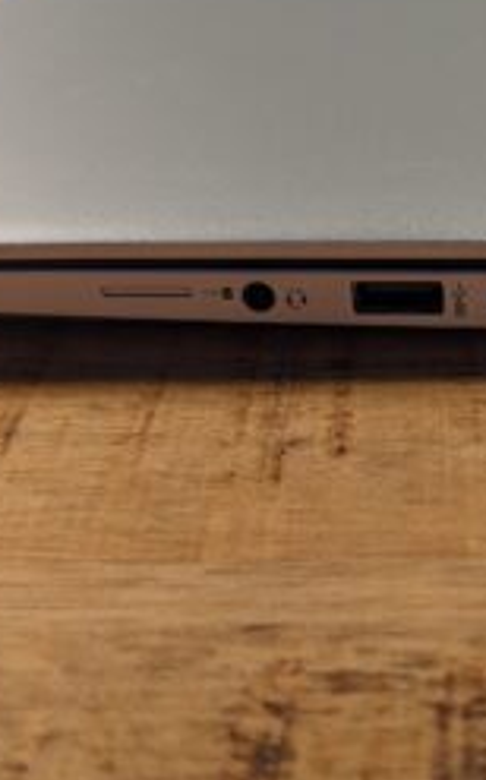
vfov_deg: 33.0
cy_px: 363
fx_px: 1316
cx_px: 546
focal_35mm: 62
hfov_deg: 19.9
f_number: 1.68
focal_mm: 6.9
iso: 148
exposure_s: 1/100
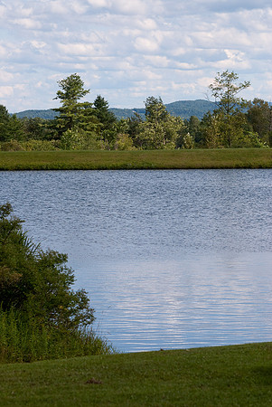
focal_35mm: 168
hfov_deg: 8.2
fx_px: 1899
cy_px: 204
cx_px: 136
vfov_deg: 12.2
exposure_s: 1/500
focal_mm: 112
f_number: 8
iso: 200
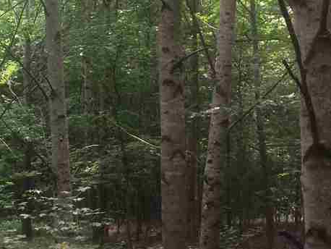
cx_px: -58
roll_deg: +1.2
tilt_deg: +0.0
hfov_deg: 22.4
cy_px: 104
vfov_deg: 18.2
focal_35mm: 81
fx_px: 775
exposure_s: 1/40
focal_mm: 4.15
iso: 40
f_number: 2.2
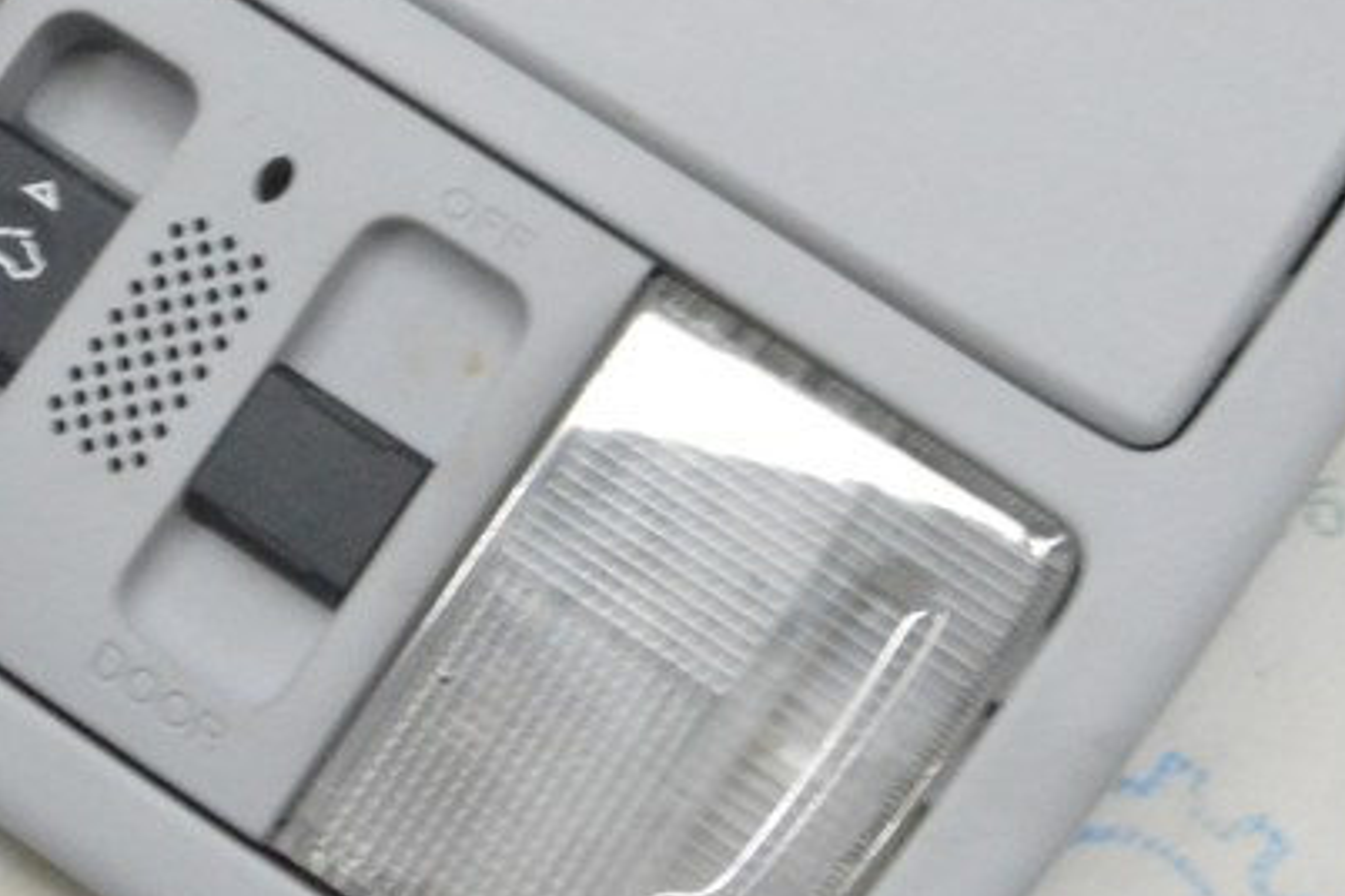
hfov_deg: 18.9
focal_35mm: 107
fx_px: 3997
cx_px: 264
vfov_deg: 12.6
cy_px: -35
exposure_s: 1/15
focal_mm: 28
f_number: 20
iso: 6400
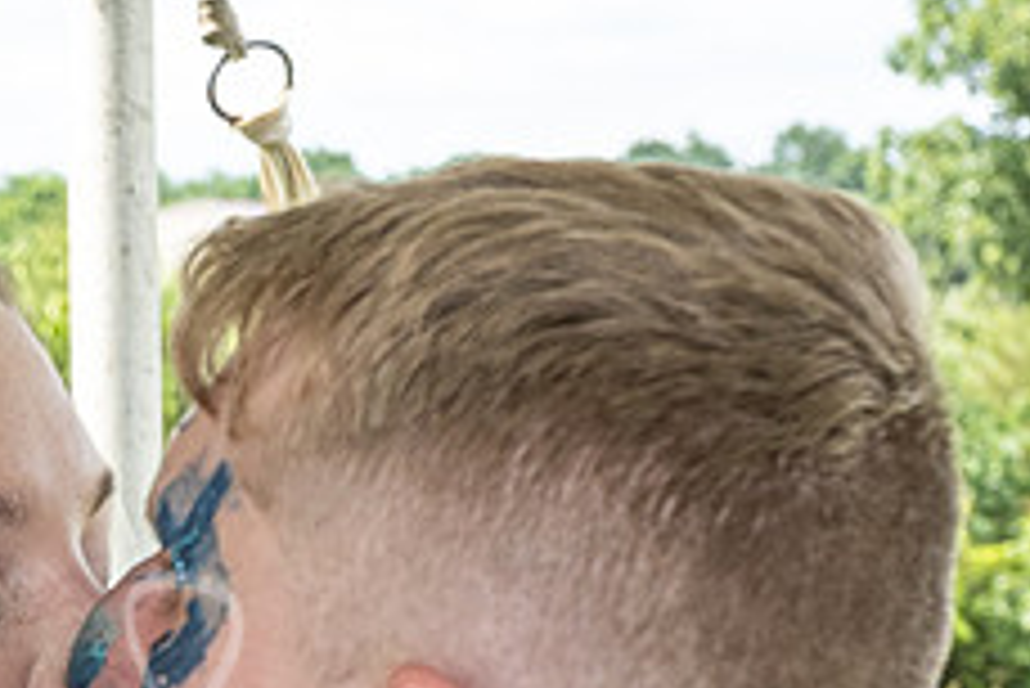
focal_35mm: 210
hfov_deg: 9.7
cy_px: 929
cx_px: -164
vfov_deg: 6.5
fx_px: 6012
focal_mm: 44.1
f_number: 7.1
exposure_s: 1/250
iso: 640
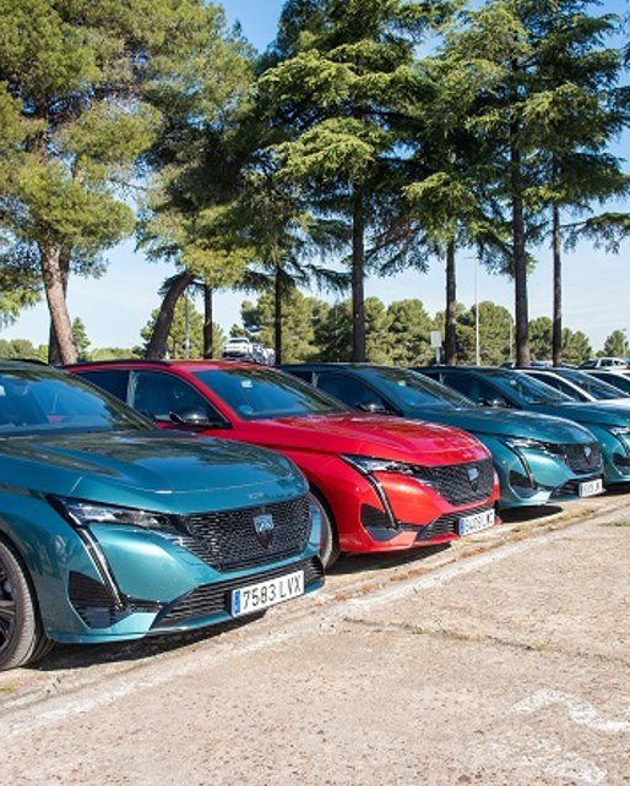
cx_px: 278
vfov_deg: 42.9
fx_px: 1002
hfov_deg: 34.9
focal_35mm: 43
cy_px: 390
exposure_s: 1/160
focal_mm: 30
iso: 200
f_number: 8
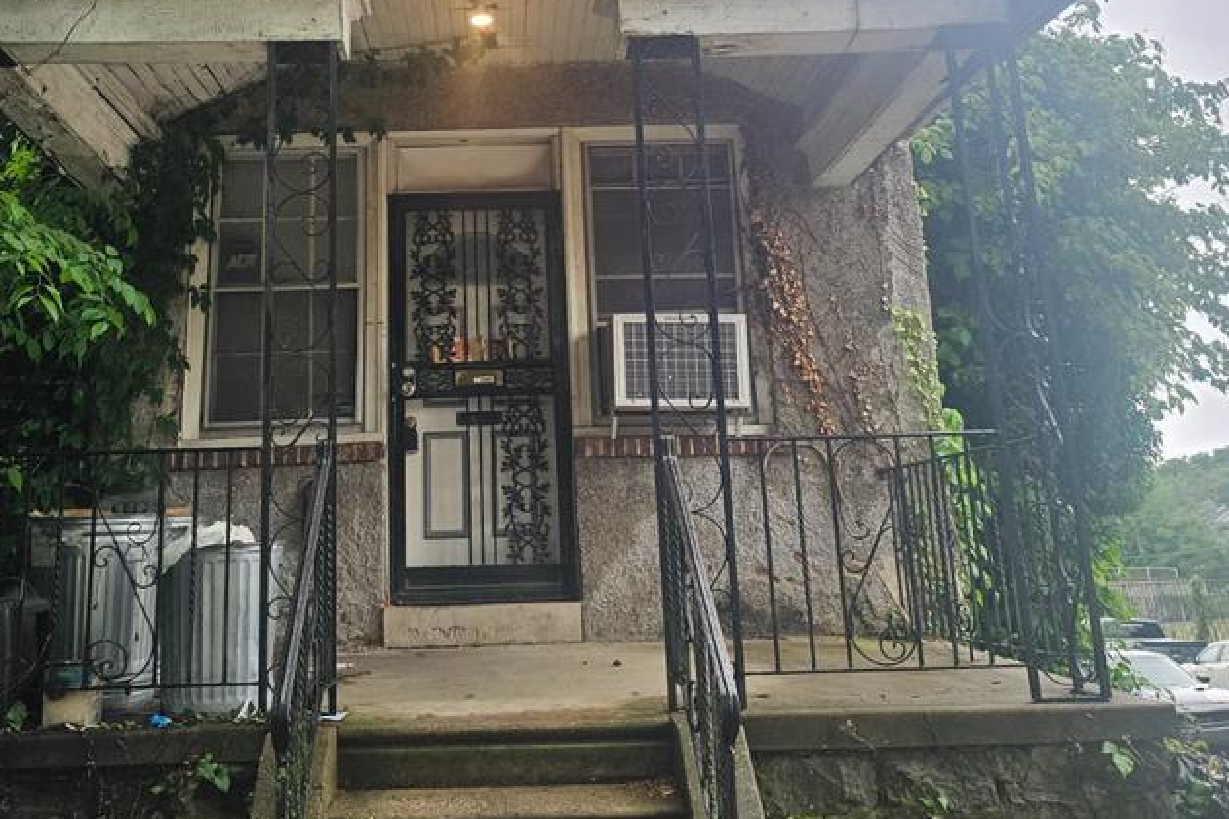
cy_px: 166
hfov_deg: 47.2
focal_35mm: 41
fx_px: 1400
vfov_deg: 31.8
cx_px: 511
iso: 50
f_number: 1.7
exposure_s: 1/120
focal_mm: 6.3
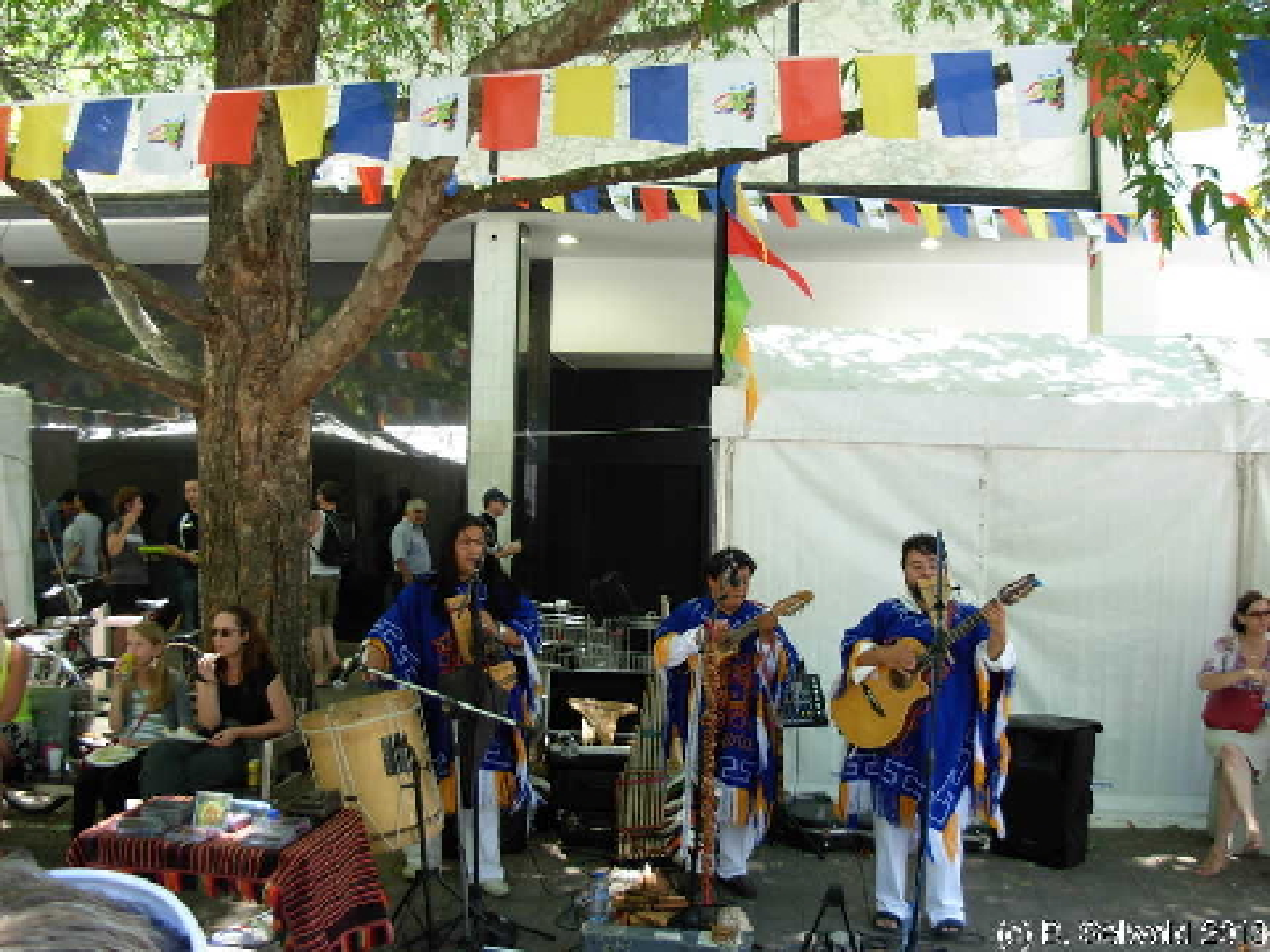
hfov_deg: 49.0
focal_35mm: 38
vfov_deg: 37.7
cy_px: 476
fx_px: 1394
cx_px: 635
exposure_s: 1/55.3
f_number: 2.9
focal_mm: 6.3
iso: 79
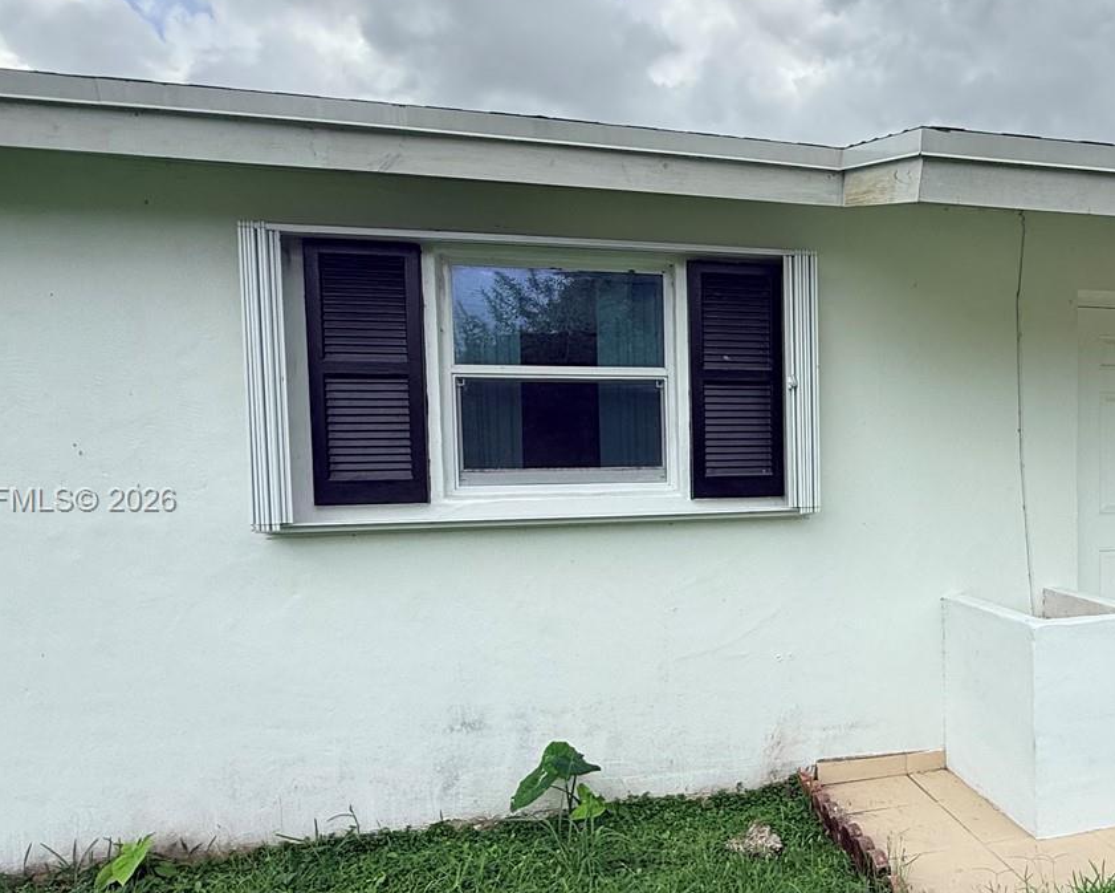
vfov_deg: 54.8
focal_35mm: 26
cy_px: 502
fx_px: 858
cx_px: 823
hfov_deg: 62.6
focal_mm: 2.22
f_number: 2.2
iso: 50
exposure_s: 1/970
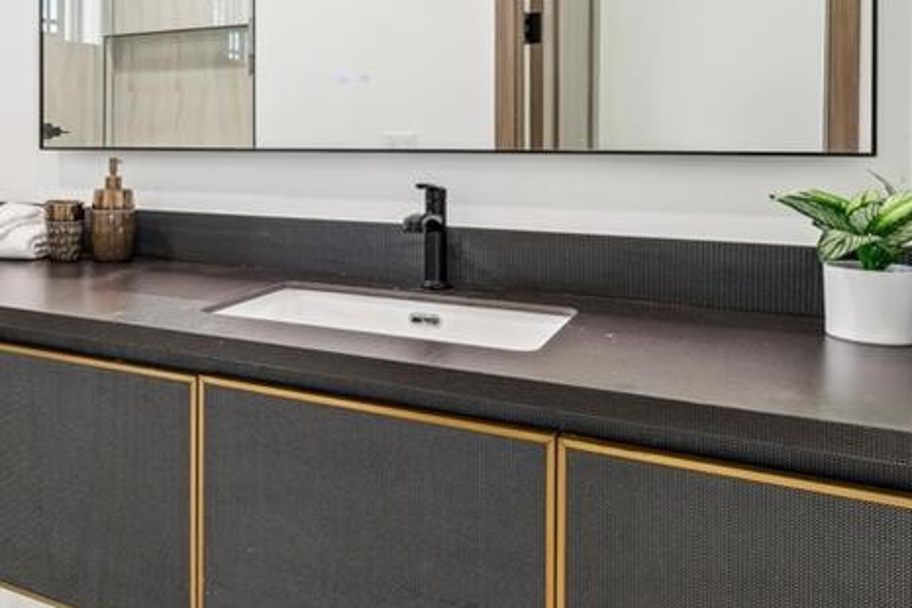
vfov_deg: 38.7
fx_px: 836
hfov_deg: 53.6
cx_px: 188
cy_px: 133
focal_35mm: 33
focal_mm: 10
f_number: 8
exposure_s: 1/10
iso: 160
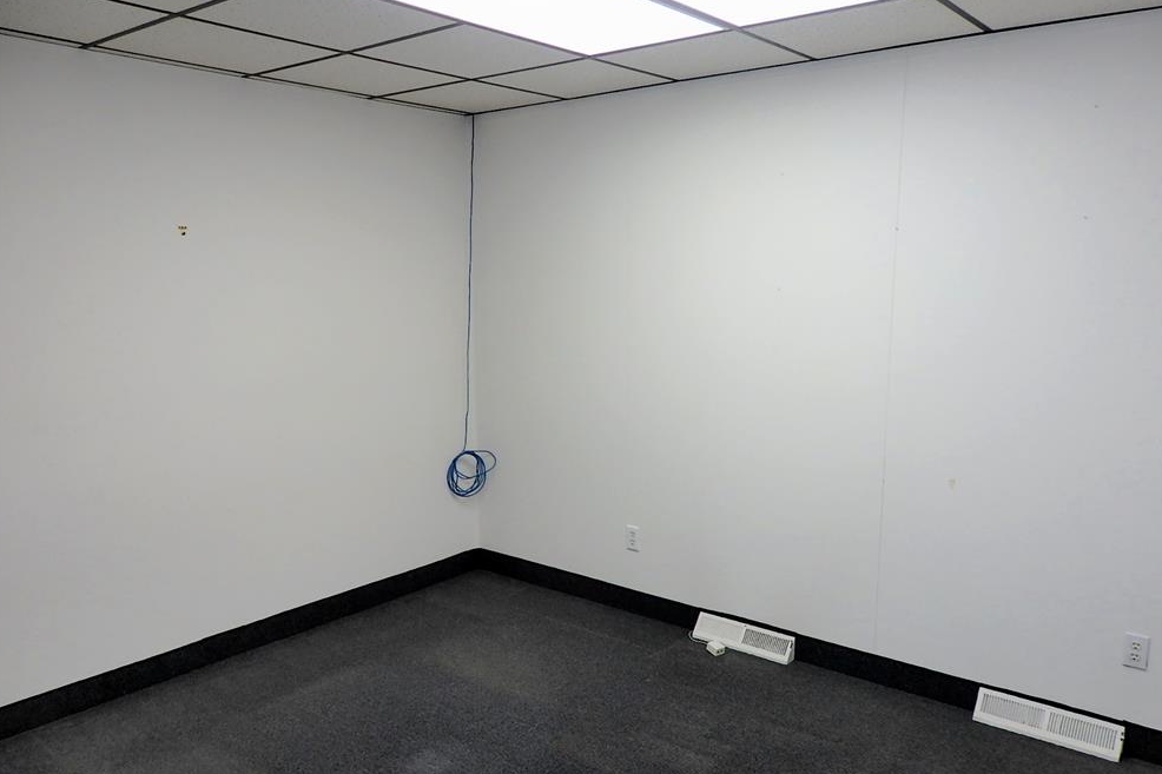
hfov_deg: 67.4
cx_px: 567
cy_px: 421
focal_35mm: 27
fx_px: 871
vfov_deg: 47.9
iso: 125
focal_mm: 4.5
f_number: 3
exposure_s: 1/125
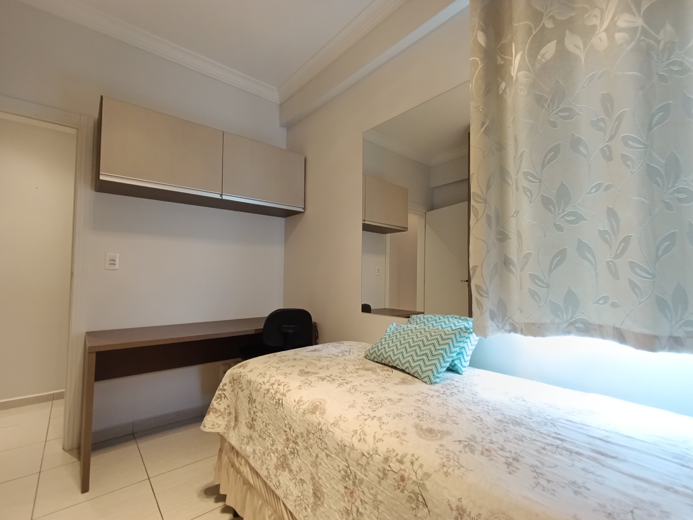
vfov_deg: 78.1
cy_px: 260
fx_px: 320
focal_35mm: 16
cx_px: 346
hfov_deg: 94.5
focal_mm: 1.65
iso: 320
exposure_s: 1/40
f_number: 2.2
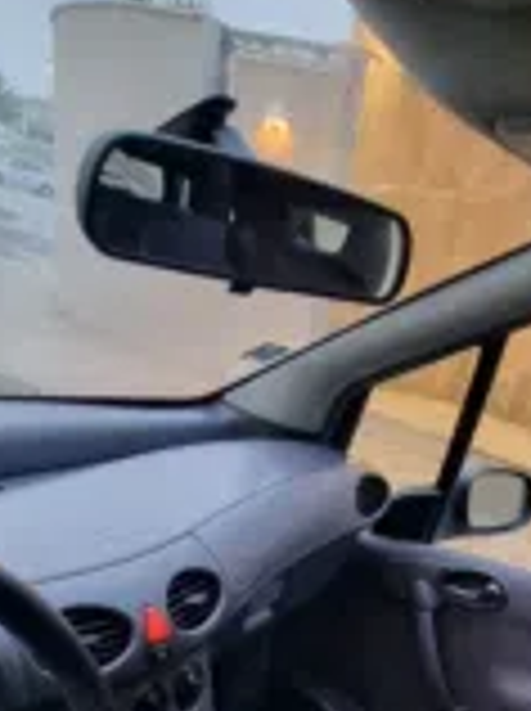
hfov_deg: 42.2
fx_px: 677
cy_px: 760
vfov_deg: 44.2
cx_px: 356
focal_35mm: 33
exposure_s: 1/25
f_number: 2.2
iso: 640
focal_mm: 2.2
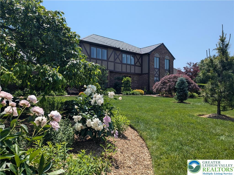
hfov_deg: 65.3
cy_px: 88
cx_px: 117
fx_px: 183
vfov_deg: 51.4
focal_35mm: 27
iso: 64
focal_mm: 4.38
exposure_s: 1/3344
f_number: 1.73
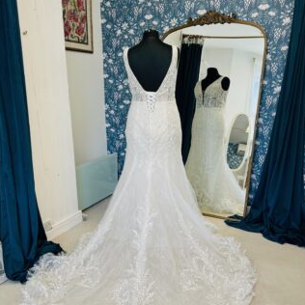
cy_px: 187
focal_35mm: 31
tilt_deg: -18.2
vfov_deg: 52.1
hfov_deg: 52.5
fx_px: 309
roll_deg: +1.0
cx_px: 152
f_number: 1.6
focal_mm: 5.1
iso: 32
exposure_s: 1/105
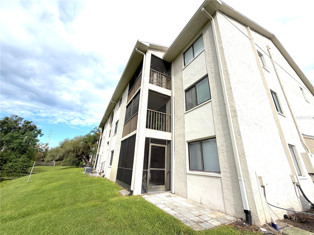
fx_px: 127
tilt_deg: +21.2
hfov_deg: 102.1
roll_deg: -2.1
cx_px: 157
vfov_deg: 85.7
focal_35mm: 14
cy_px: 118
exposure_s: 1/914
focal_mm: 2.22
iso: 20
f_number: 2.2
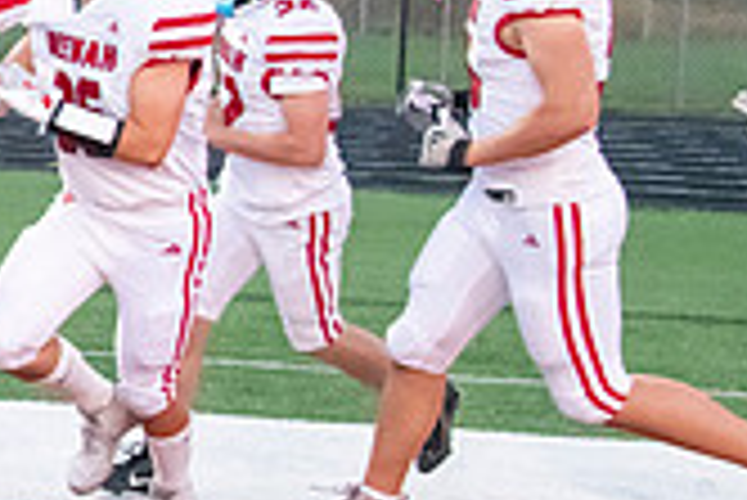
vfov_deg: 8.9
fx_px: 3198
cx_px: -531
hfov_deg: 12.4
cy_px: 128
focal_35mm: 154
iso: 10000
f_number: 7.1
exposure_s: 1/800
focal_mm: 44
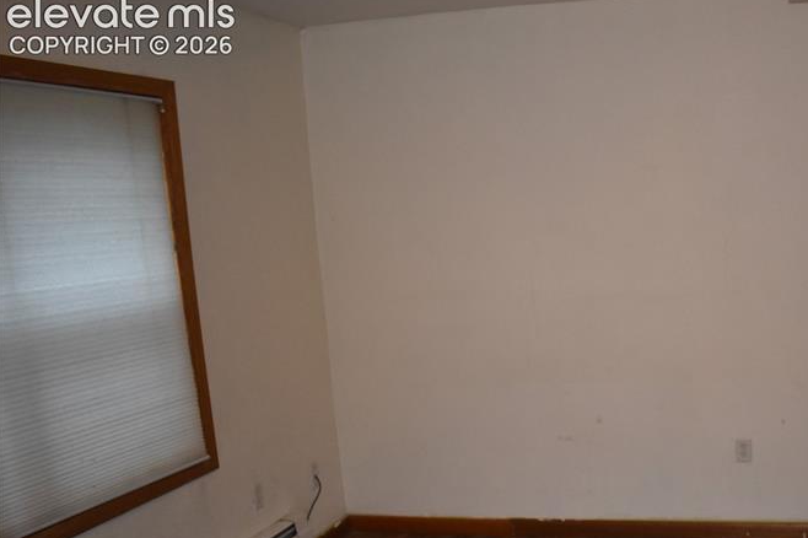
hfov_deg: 44.6
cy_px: 365
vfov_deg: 31.6
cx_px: 624
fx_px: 942
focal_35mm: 42
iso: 1400
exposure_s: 1/200
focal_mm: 18
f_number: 3.5
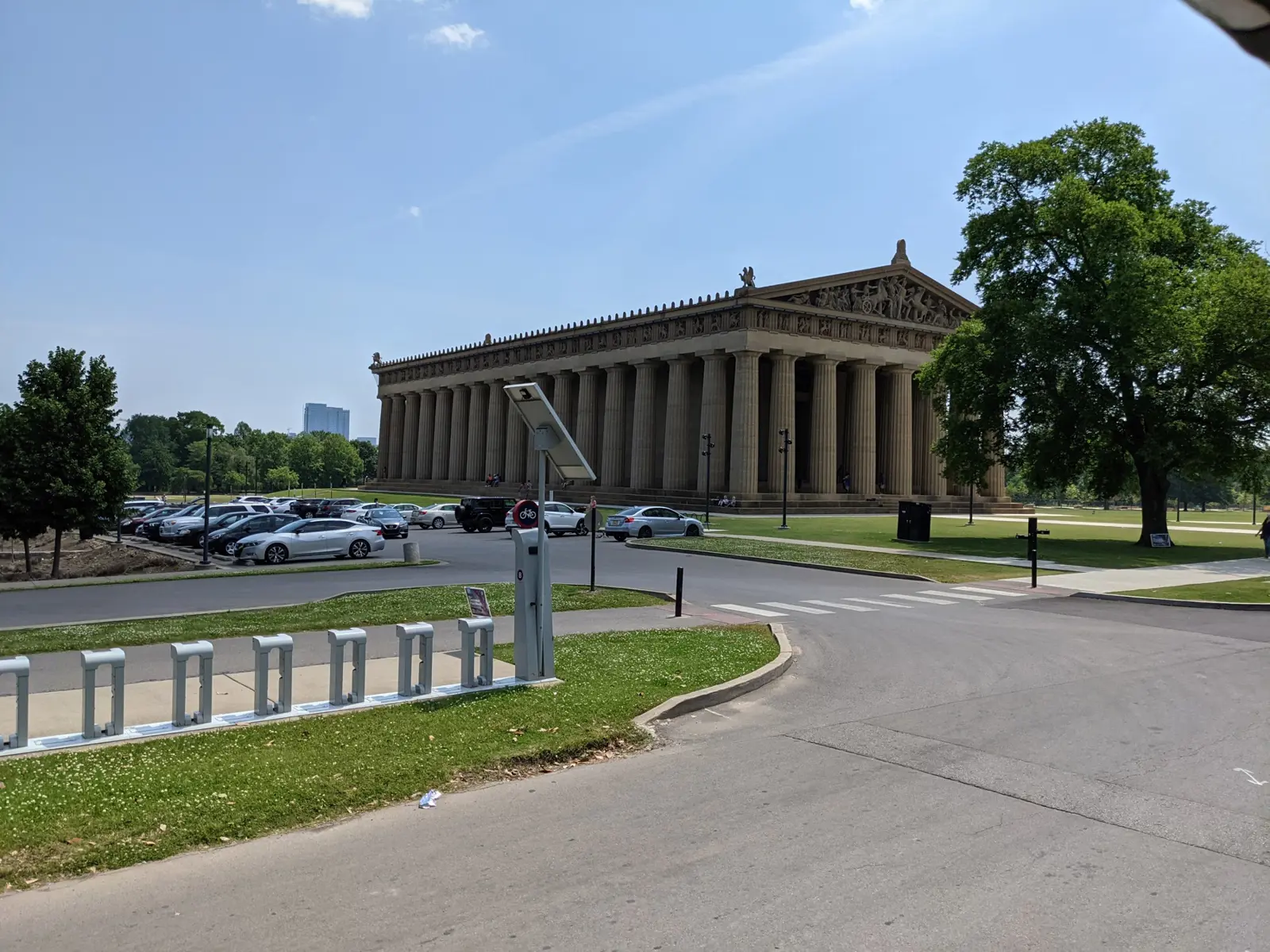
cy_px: 476
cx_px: 635
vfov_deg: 51.4
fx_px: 991
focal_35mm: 27
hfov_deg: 65.3
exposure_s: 1/4673
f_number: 1.73
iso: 64
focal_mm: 4.38
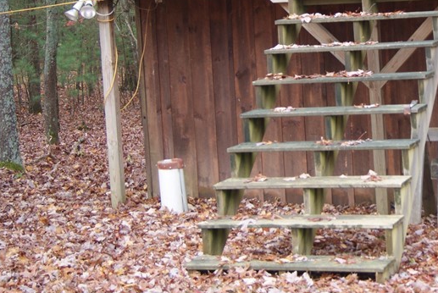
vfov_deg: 15.4
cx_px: 427
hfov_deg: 22.3
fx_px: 1072
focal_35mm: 88
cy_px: 28
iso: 125
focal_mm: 28
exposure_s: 1/50
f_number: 4.5
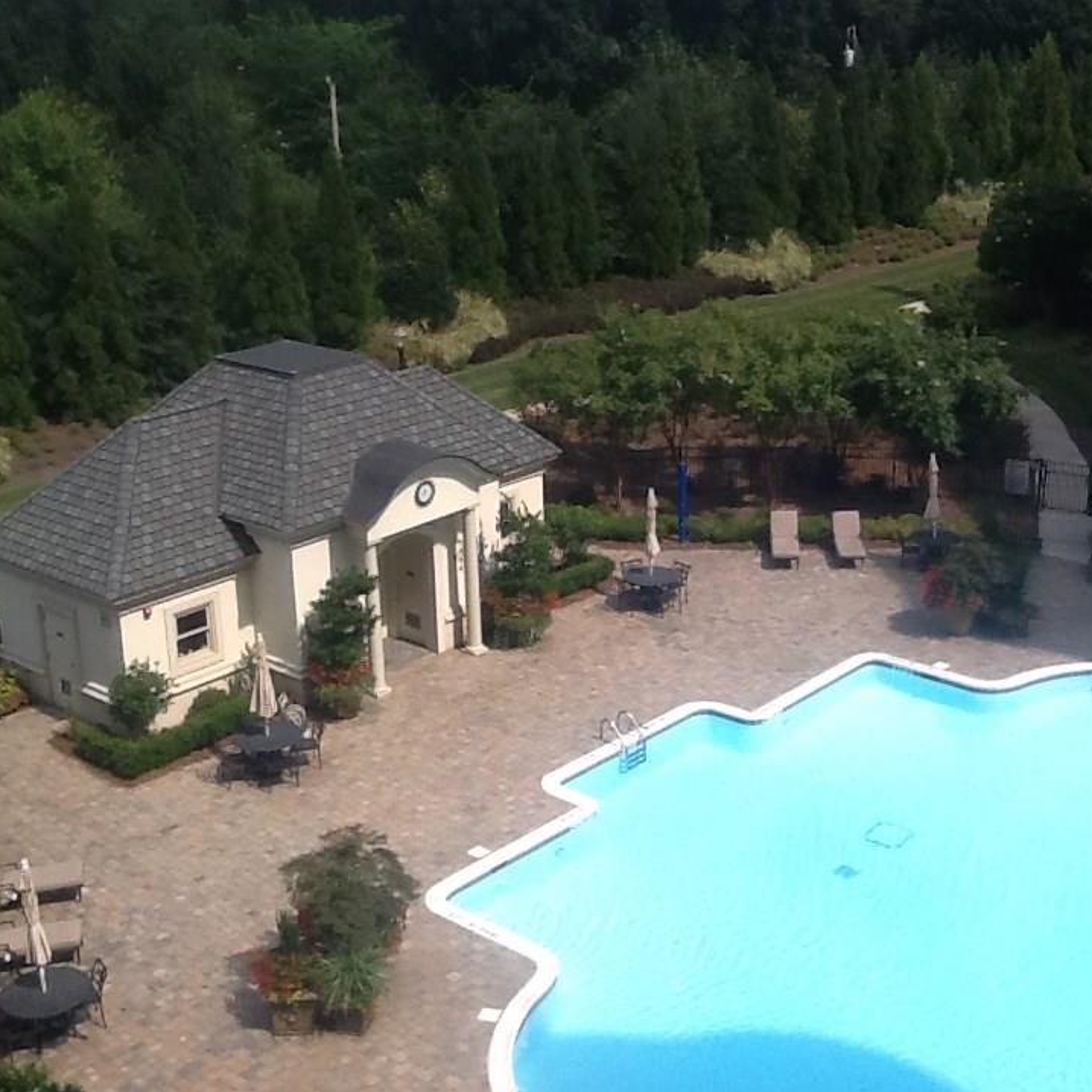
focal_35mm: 52
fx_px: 1856
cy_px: 546
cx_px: 567
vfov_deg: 32.8
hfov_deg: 32.8
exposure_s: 1/863
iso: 40
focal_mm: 2.03
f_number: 2.4
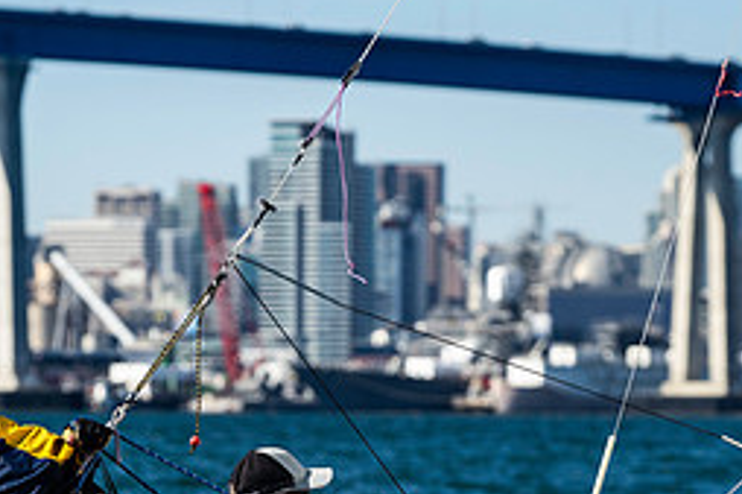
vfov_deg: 4.1
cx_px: 307
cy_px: 547
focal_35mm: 331
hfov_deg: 6.2
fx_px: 6818
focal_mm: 145
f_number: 5
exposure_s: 1/2000
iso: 320
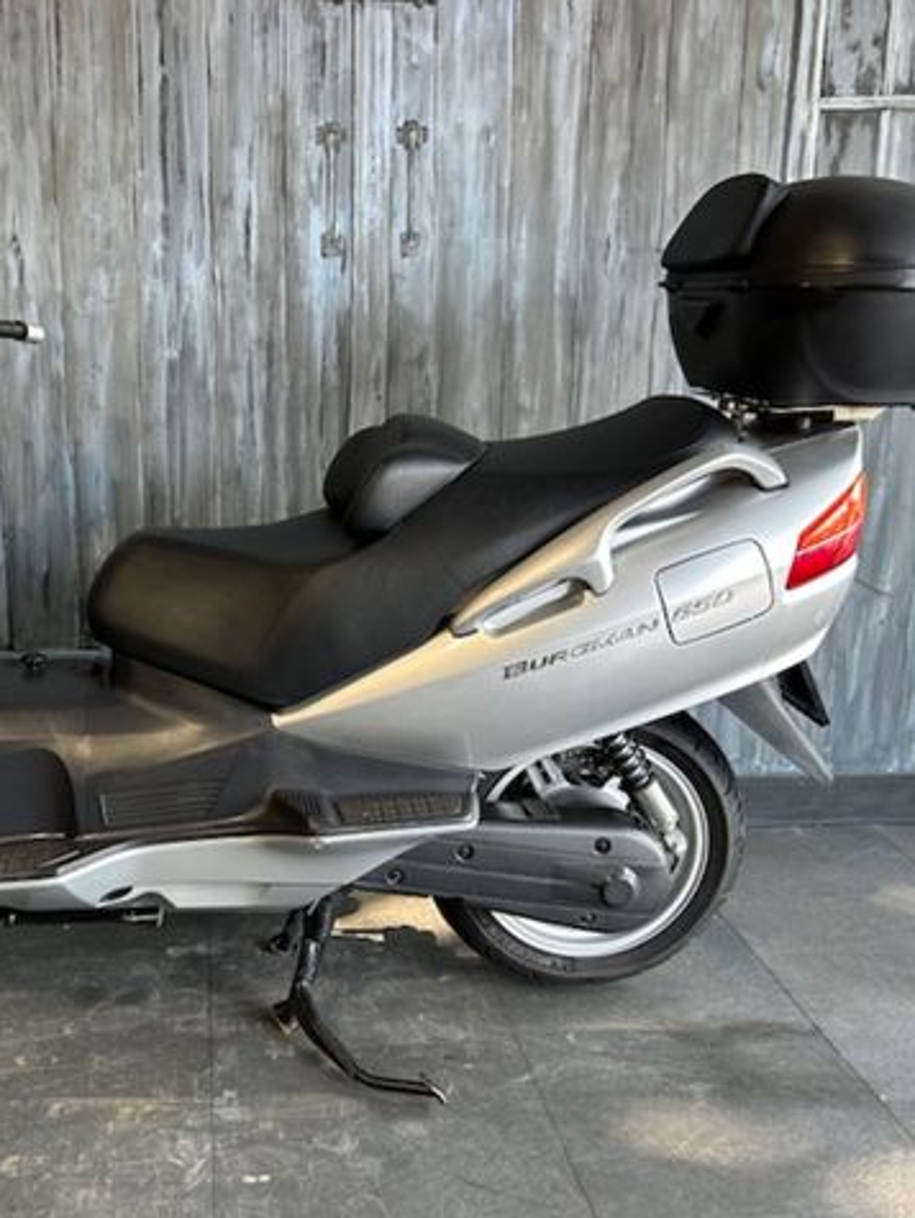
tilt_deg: -13.9
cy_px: 608
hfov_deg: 39.7
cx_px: 238
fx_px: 1232
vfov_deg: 52.6
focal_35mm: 35
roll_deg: +0.9
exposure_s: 1/121
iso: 80
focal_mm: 5.7
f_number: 1.5
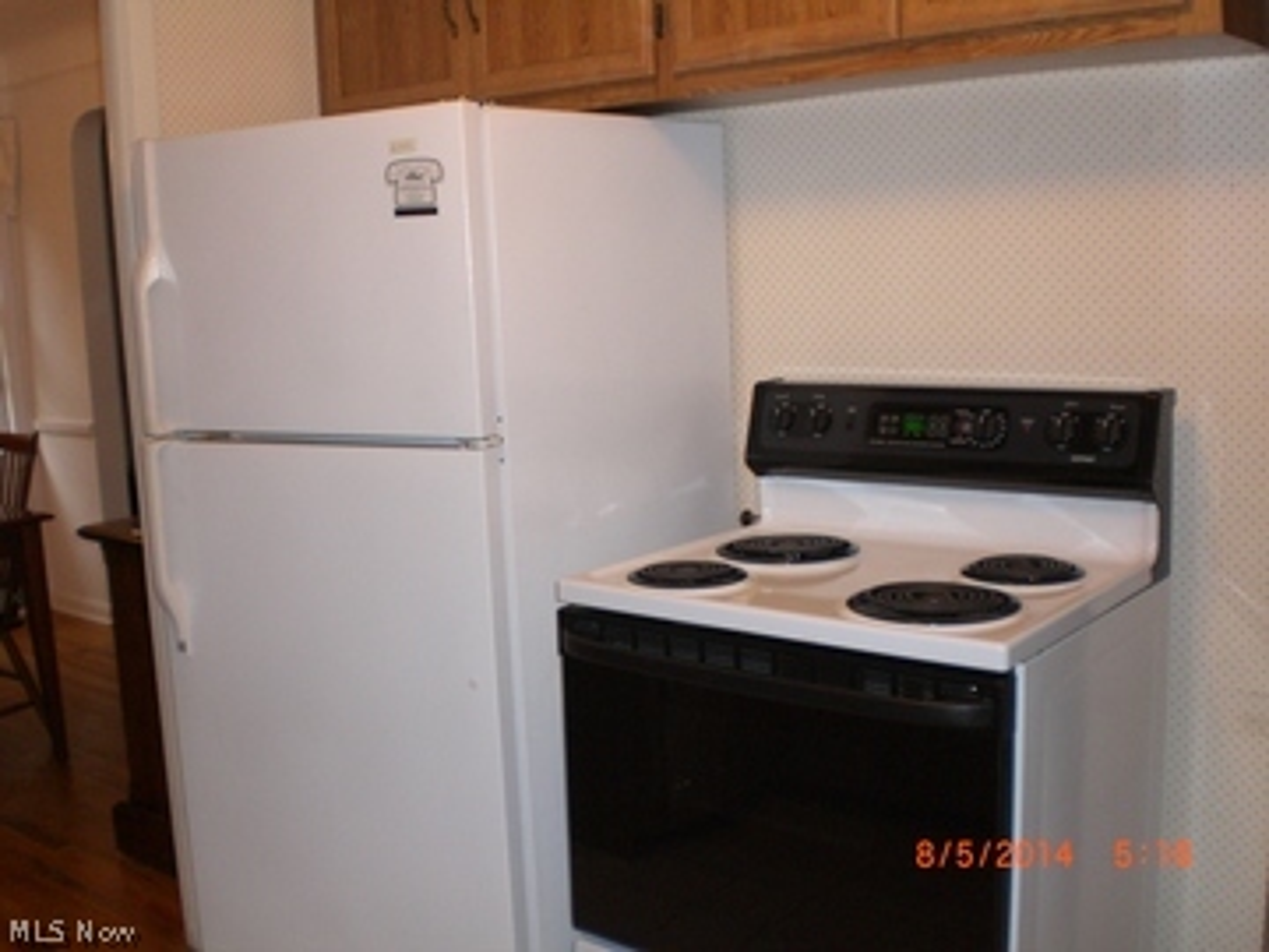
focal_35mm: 38
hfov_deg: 49.0
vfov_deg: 37.7
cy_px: 476
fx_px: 1393
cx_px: 634
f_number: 3.1
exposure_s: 1/60
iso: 200
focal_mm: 6.3
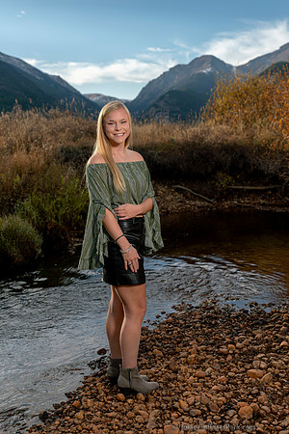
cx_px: 144
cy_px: 217
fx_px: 482
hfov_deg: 33.4
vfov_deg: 48.5
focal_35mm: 40
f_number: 4.5
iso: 100
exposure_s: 1/640
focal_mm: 40
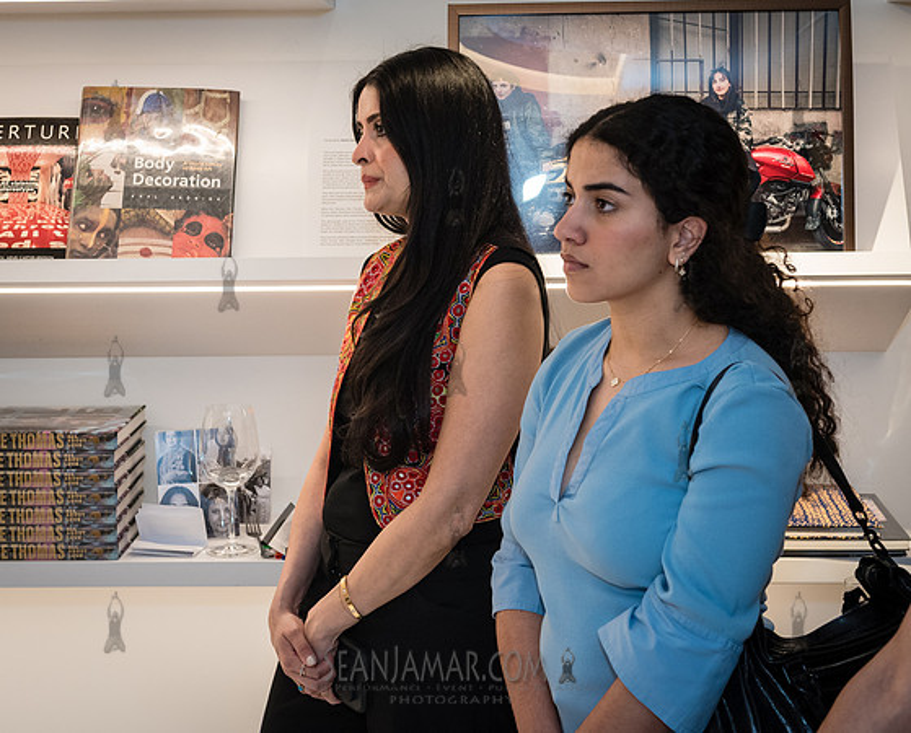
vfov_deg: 23.7
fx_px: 1745
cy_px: 285
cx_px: 442
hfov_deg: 29.3
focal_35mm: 65
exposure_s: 1/250
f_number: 4
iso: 1600
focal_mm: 44
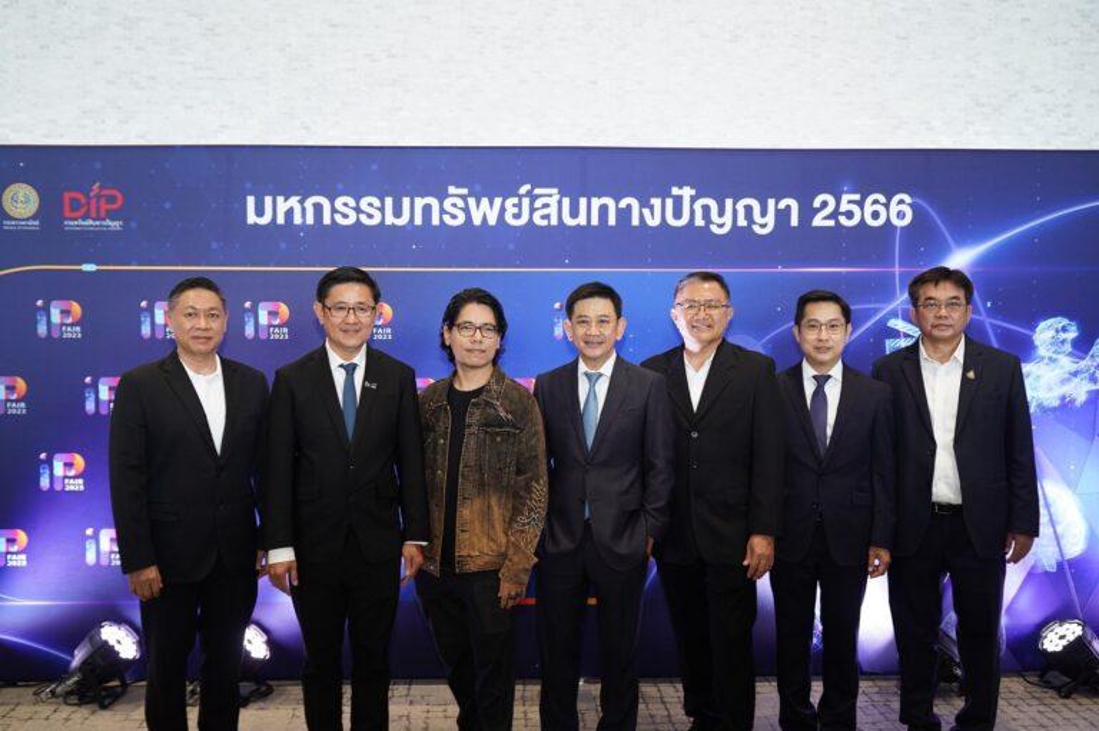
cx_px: 550
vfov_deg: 42.3
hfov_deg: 60.3
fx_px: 946
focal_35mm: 31
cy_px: 366
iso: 800
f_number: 3.5
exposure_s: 1/100
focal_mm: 31
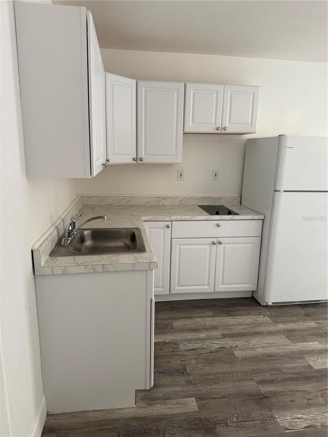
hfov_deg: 56.8
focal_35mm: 24
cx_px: 164
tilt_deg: -13.2
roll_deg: -0.6
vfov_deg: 71.6
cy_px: 218
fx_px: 303
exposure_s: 1/89
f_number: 1.78
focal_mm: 6.76
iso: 200
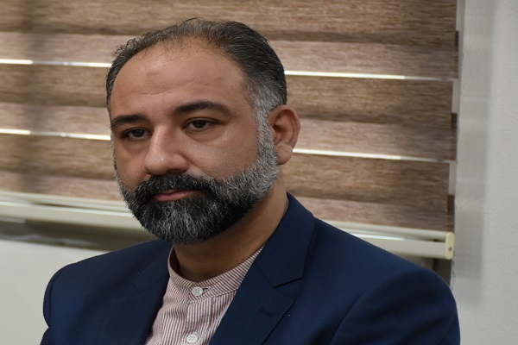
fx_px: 1511
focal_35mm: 105
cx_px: 259
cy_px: 172
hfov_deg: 19.5
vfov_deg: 13.0
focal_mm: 70
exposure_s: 1/60
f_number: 5
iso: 800
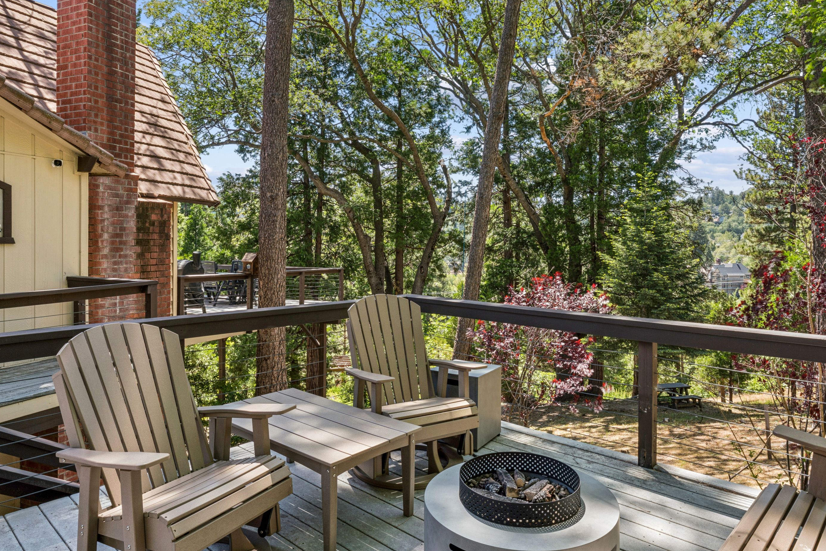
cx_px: 440
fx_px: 529
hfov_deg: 75.9
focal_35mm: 23
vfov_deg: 54.9
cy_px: 244
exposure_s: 1/5
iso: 100
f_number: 22
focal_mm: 17.8
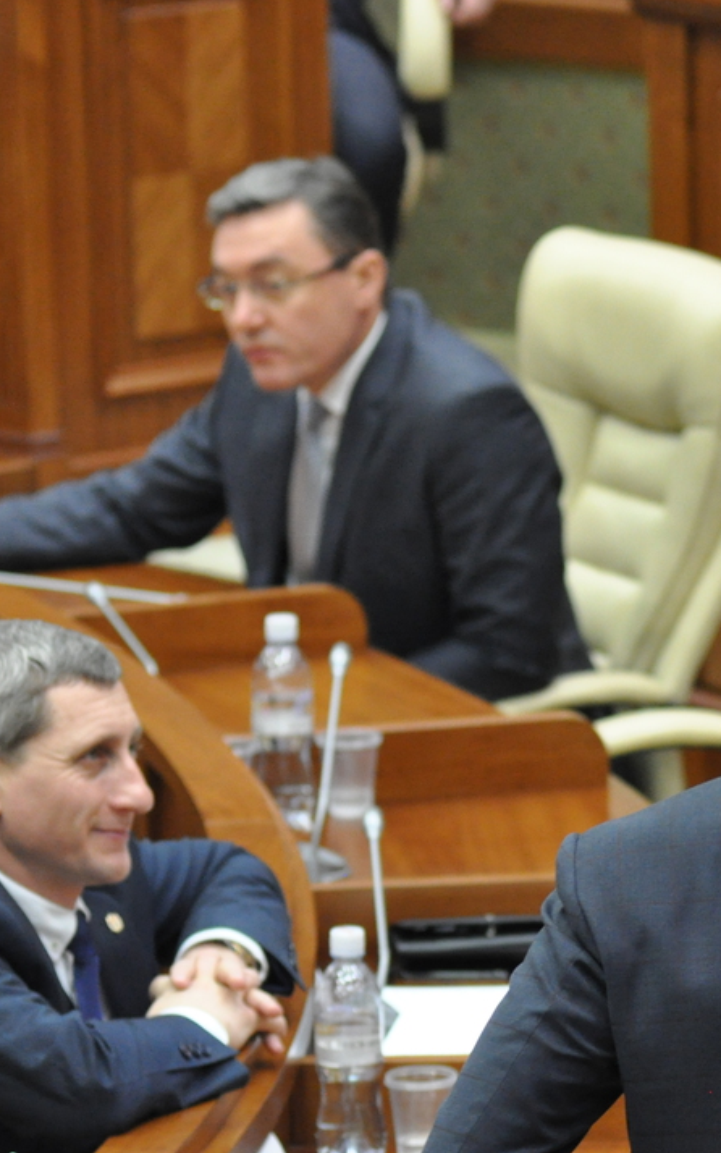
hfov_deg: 4.0
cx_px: 1014
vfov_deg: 6.4
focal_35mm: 329
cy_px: 610
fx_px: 10337
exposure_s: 1/160
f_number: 4
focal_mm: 120
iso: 1600
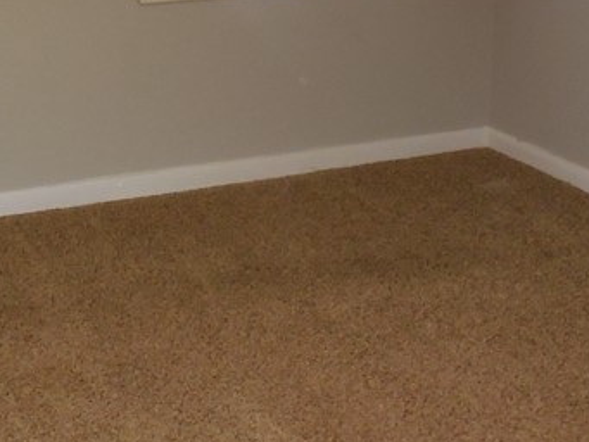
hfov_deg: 25.3
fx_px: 1277
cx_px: 69
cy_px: -19
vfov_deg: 19.0
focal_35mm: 75
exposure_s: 1/25
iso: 400
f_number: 3.1
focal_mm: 4.5
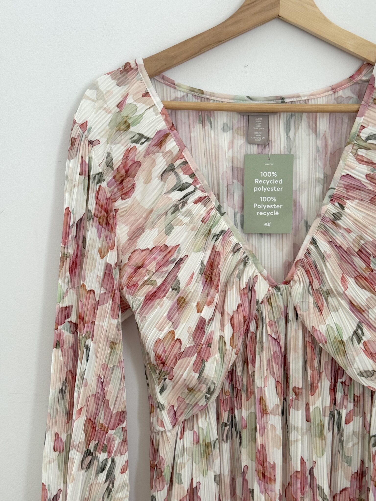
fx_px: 695
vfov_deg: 39.7
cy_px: 250
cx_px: 188
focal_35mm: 48
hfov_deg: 30.3
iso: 64
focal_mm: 6.76
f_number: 1.78
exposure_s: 1/120
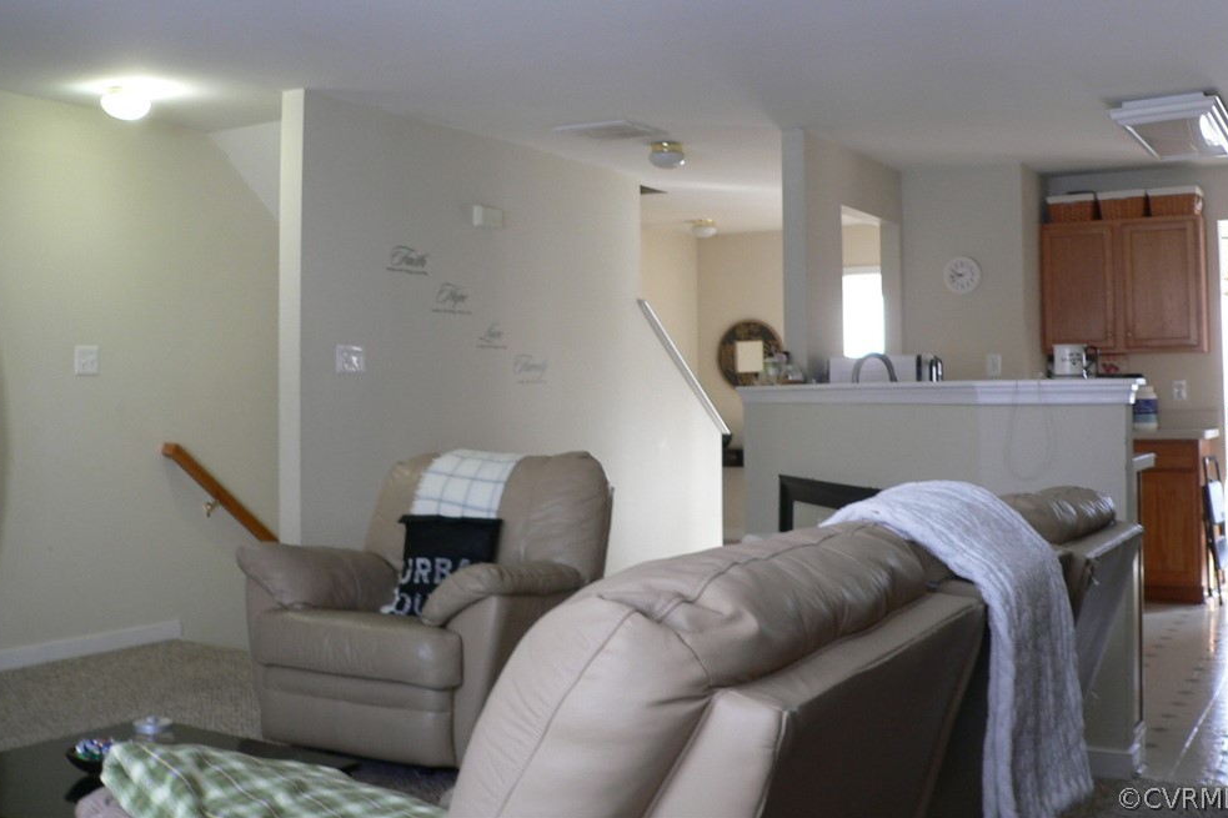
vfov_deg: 34.1
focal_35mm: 39
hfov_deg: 49.6
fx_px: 1330
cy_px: 340
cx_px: 622
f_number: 2.8
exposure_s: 1/25
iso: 100
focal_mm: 6
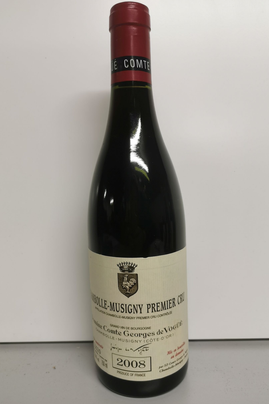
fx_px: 336
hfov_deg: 43.6
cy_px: 207
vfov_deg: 61.9
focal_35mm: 30
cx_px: 135
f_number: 1.8
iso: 125
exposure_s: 1/100
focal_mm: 5.58
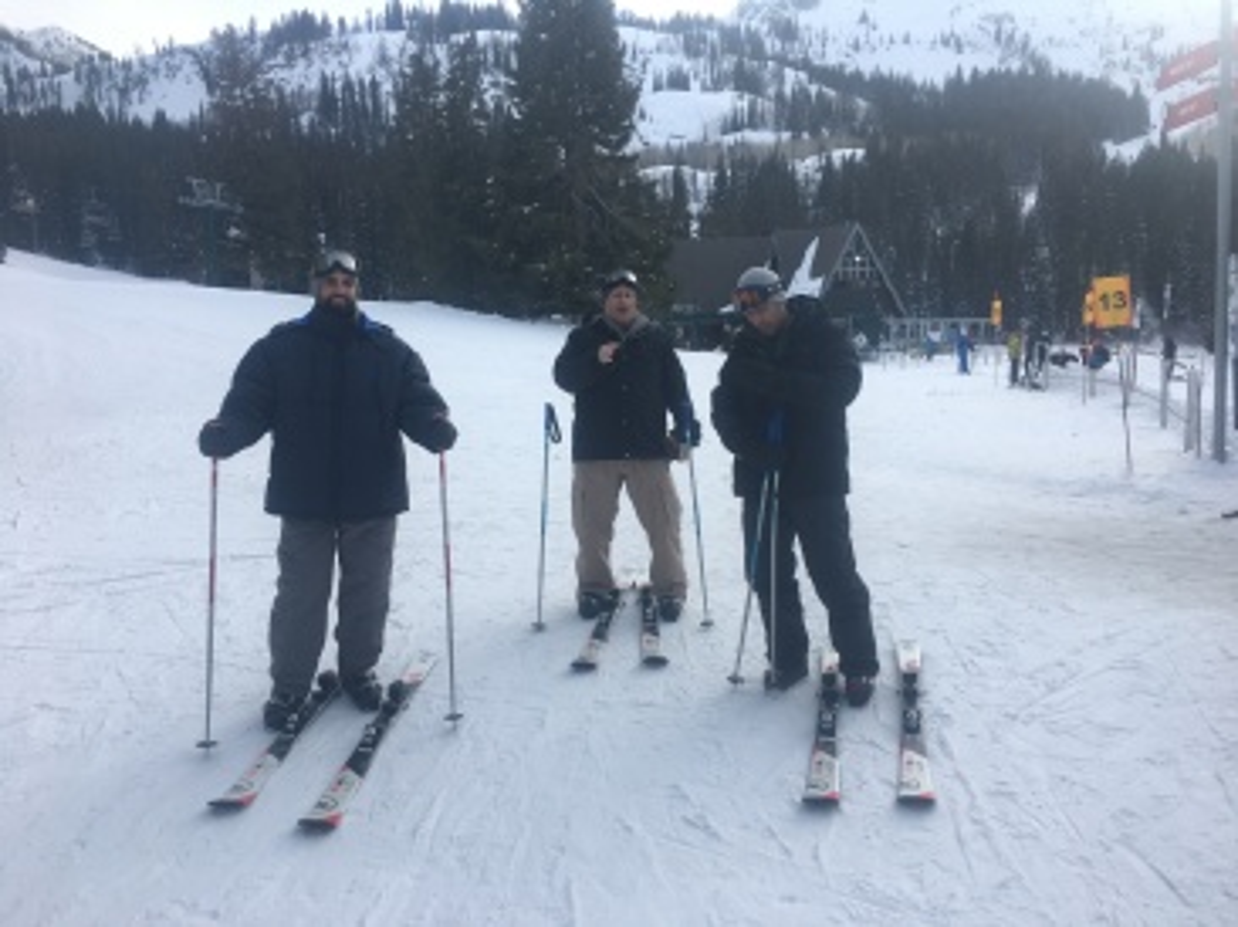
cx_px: 619
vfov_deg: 48.2
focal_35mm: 29
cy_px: 464
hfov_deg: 61.7
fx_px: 1036
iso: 25
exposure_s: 1/549
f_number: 2.2
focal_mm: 4.15
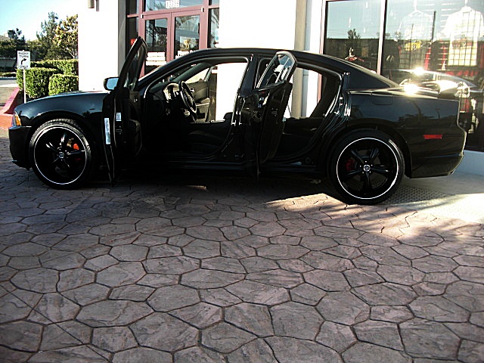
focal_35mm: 36
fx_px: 503
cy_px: 182
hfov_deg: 51.4
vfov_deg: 39.7
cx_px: 242
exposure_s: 1/200
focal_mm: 6.3
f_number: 2.8
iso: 50
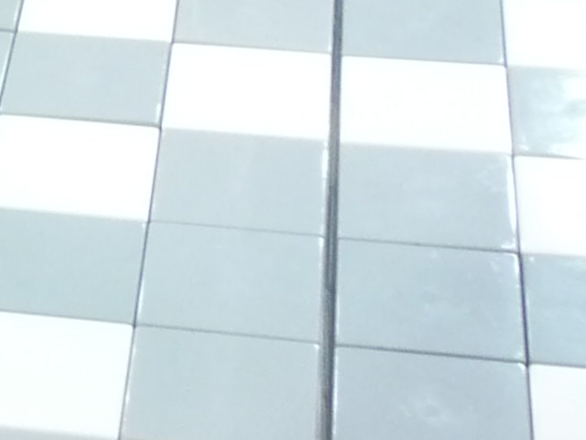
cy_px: -319
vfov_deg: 8.7
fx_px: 2794
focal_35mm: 165
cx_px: -535
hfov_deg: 11.0
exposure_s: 1/10
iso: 250
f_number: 3.3
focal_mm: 5.2
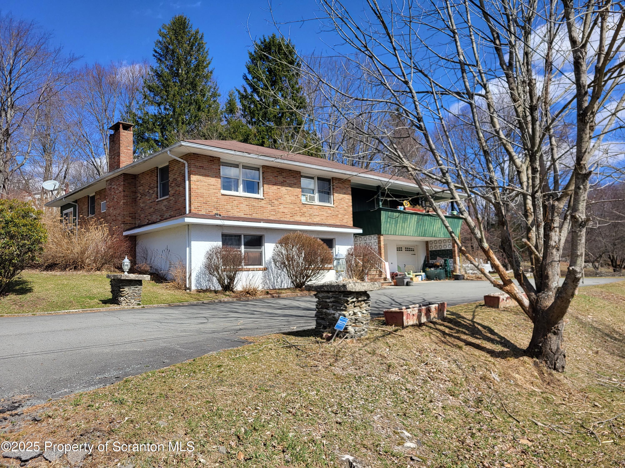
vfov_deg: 53.1
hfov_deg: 67.3
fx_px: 469
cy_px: 234
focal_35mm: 26
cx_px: 312
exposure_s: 1/1742
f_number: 1.8
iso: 40
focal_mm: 5.4
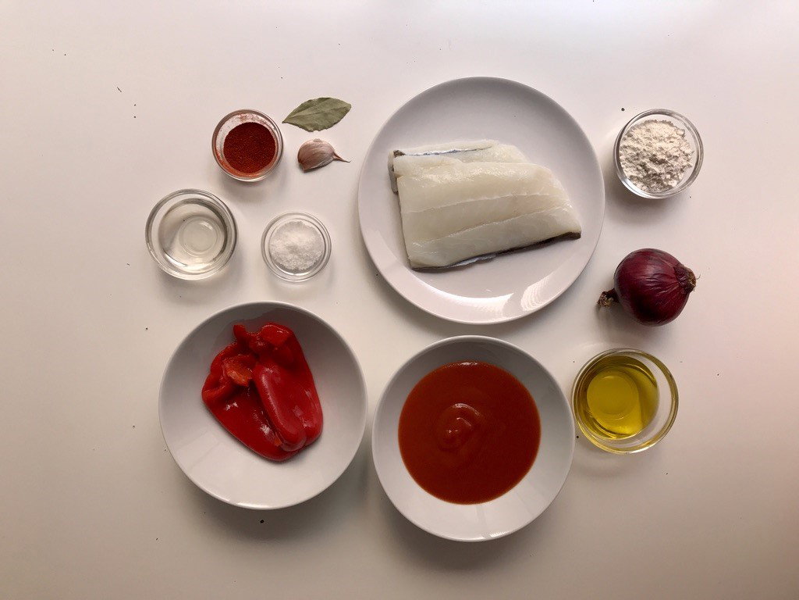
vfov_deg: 49.7
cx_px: 400
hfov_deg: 63.4
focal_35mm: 28
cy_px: 300
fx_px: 646
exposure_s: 1/100
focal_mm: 3.99
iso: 40
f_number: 1.8
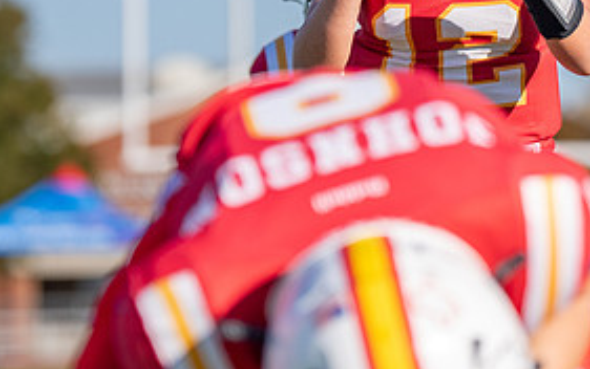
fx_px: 6516
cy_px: -165
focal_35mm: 405
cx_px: 434
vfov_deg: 3.2
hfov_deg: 5.2
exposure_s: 1/4000
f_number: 2.8
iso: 200
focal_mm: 129
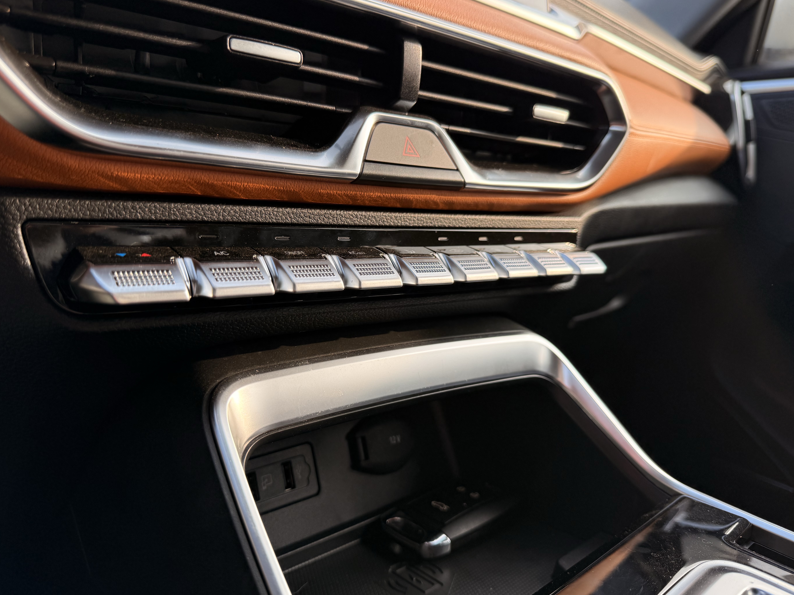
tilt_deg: -9.0
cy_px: 294
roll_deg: -3.6
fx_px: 573
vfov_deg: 54.9
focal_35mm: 25
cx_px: 396
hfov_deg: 69.4
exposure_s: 1/888
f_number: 1.78
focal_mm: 6.76
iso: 80
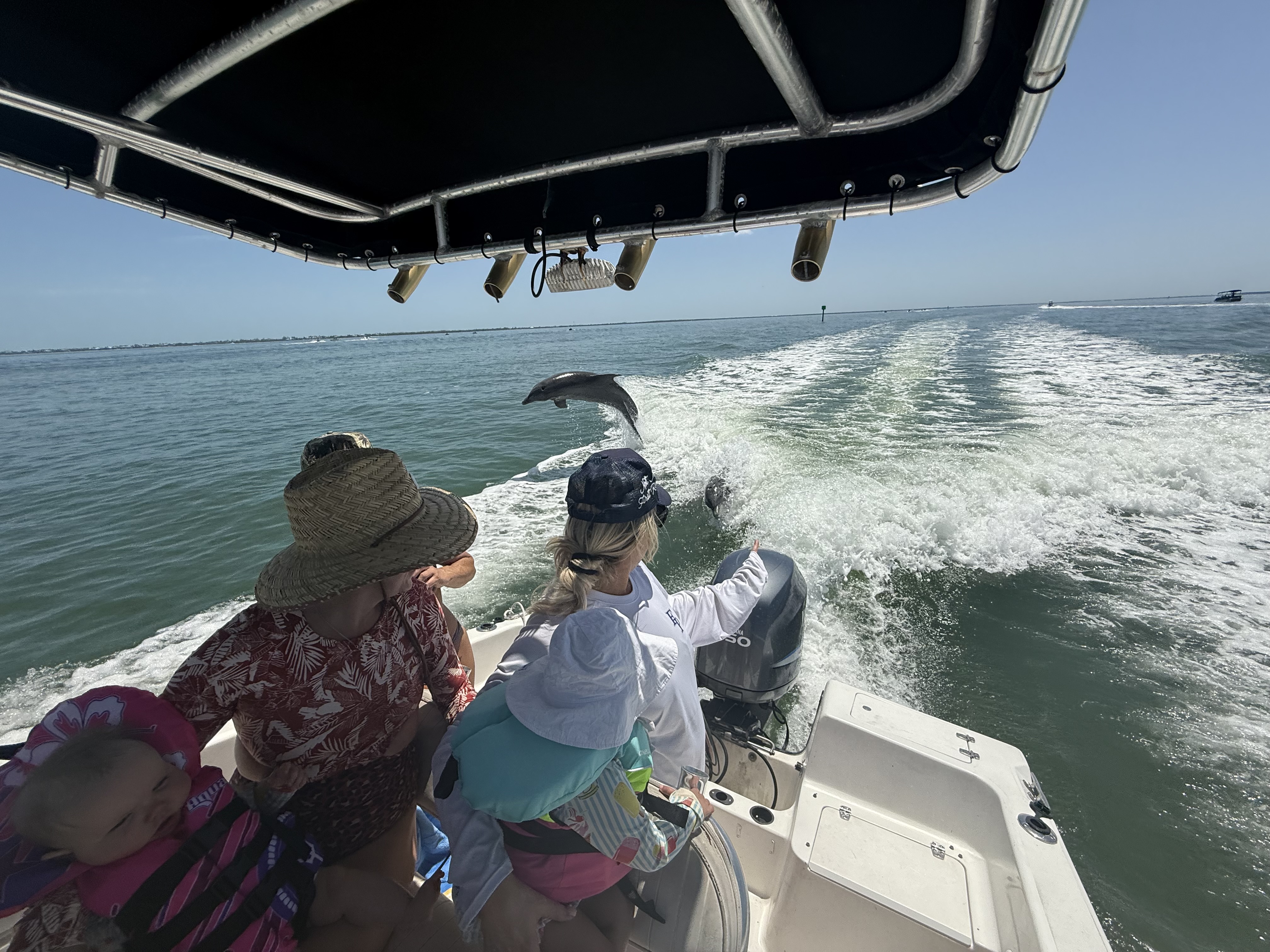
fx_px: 514
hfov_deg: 102.1
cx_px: 635
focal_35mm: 14
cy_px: 476
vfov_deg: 85.7
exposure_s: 1/5155
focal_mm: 2.22
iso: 50
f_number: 2.2
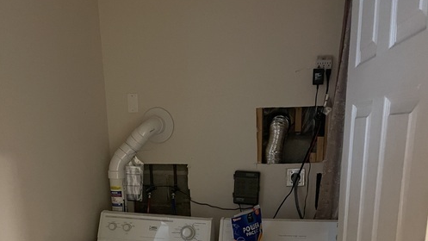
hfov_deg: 52.8
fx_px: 431
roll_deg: +0.8
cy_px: 247
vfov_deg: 29.0
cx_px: 214
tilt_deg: -14.0
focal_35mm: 38
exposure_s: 1/30
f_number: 1.6
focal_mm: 5.1
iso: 800
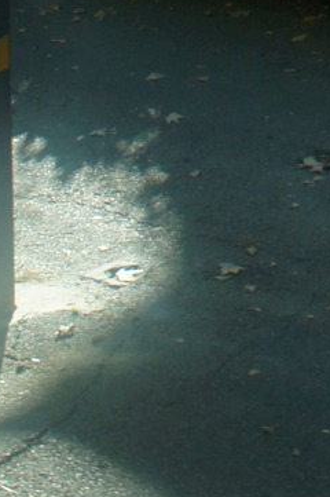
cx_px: 600
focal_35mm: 144
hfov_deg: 9.1
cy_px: -663
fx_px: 1984
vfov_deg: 11.8
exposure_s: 1/250
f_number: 4.5
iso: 200
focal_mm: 16
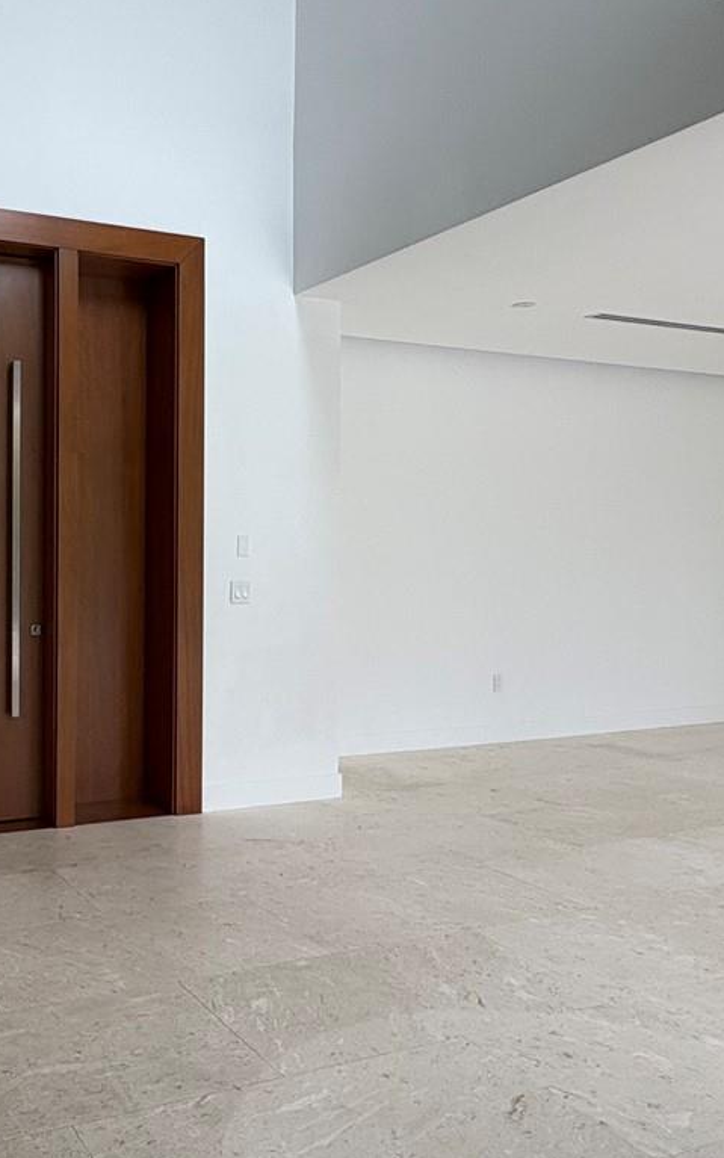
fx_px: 978
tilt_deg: +0.1
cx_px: 77
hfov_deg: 38.0
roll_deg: +0.4
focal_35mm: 31
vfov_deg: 61.2
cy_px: 559
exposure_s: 1/99
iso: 64
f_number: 2.2
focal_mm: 2.22
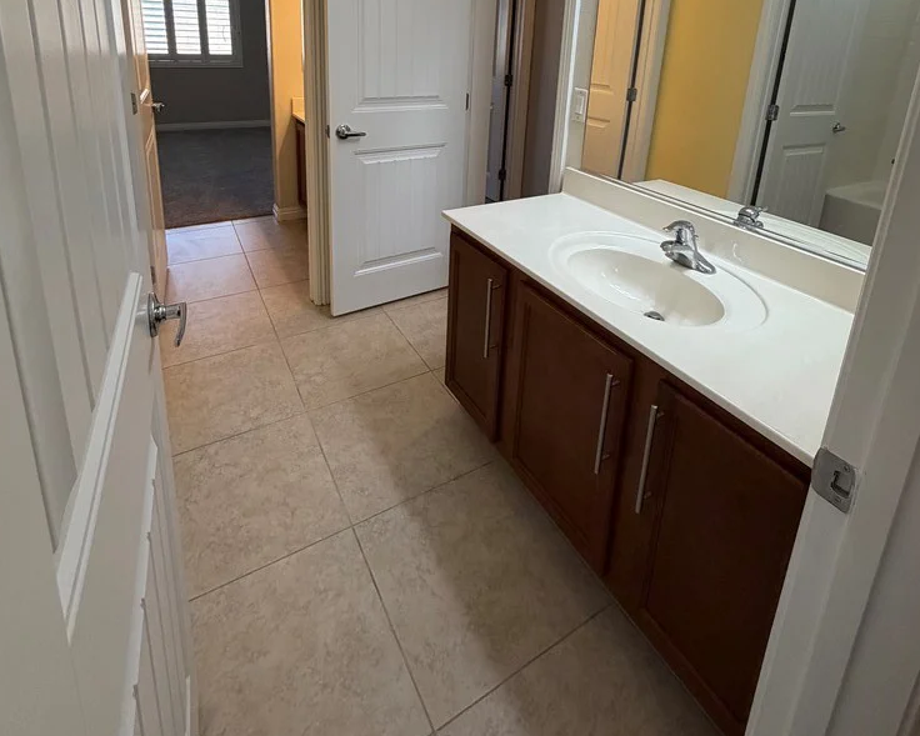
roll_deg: -2.6
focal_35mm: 19
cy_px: 165
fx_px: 517
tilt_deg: -13.9
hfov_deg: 83.3
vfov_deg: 65.5
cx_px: 470
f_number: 2.2
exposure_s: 1/120
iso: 250
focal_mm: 2.22
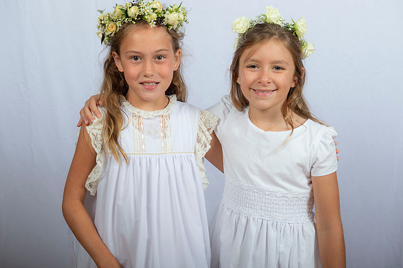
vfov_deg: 22.6
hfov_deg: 33.4
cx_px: 202
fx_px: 671
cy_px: 134
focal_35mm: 60
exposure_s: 1/200
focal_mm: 60
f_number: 8
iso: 320
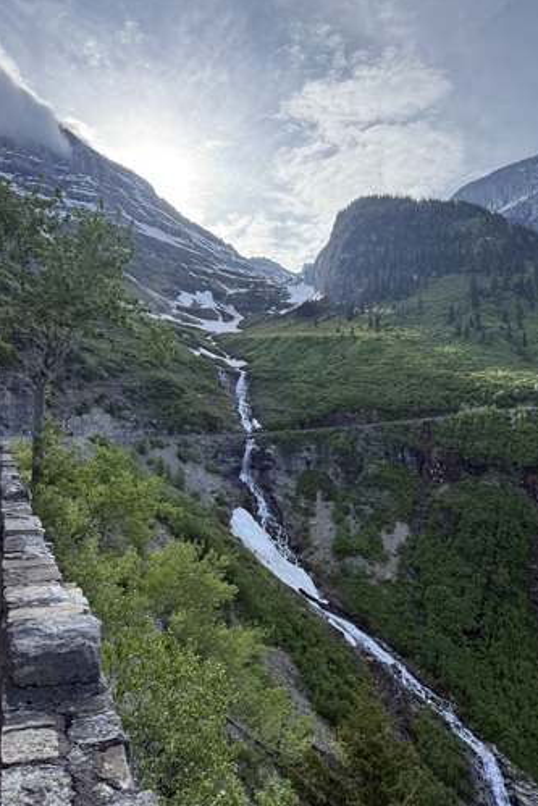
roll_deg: +0.3
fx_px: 582
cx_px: 309
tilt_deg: +5.9
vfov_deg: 69.4
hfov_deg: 49.4
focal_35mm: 26
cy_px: 412
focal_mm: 6.76
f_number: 1.78
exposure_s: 1/2299
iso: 80
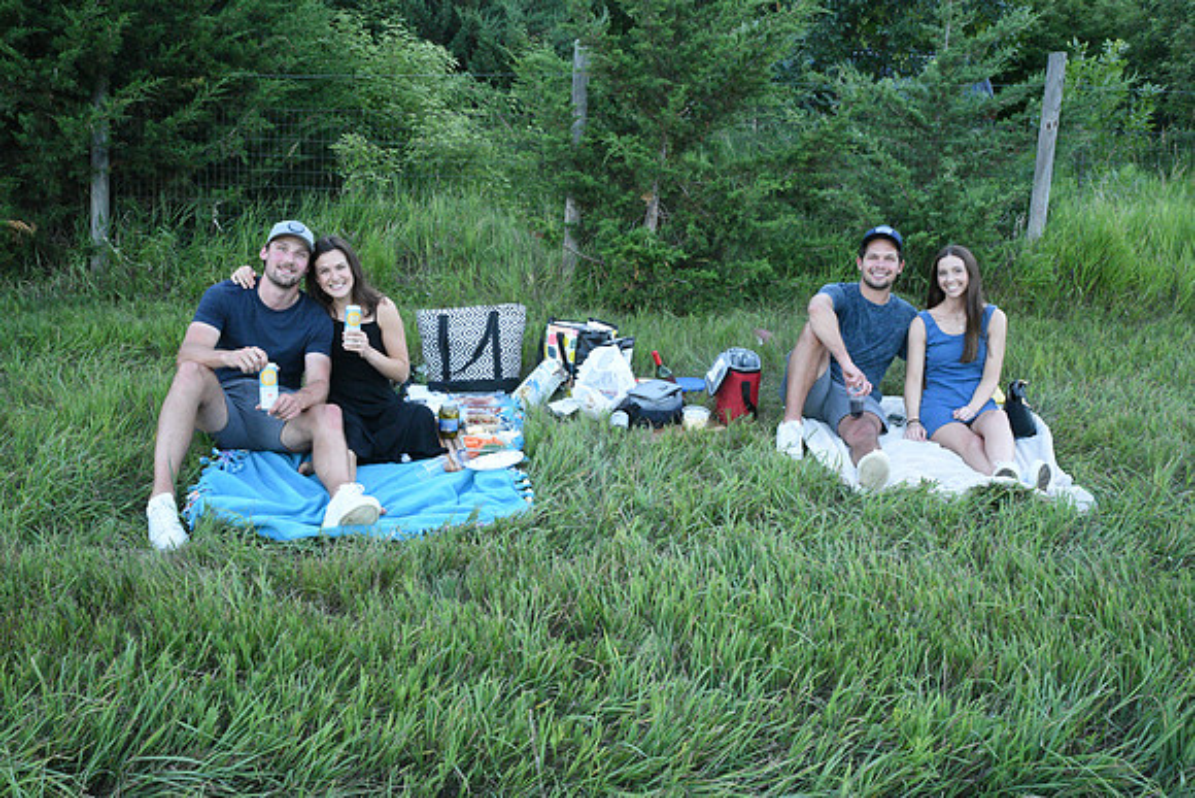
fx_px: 1029
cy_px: 399
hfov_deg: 60.3
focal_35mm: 31
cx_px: 598
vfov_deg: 42.3
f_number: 22
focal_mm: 31
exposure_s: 1/100
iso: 8000
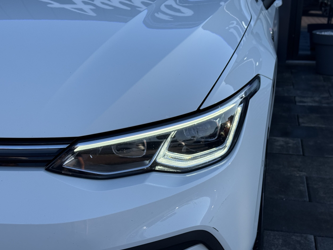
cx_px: 168
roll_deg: +0.0
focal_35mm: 49
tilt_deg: -16.3
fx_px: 471
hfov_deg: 38.9
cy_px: 127
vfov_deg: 29.7
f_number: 1.78
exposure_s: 1/1754
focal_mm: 6.76
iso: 64
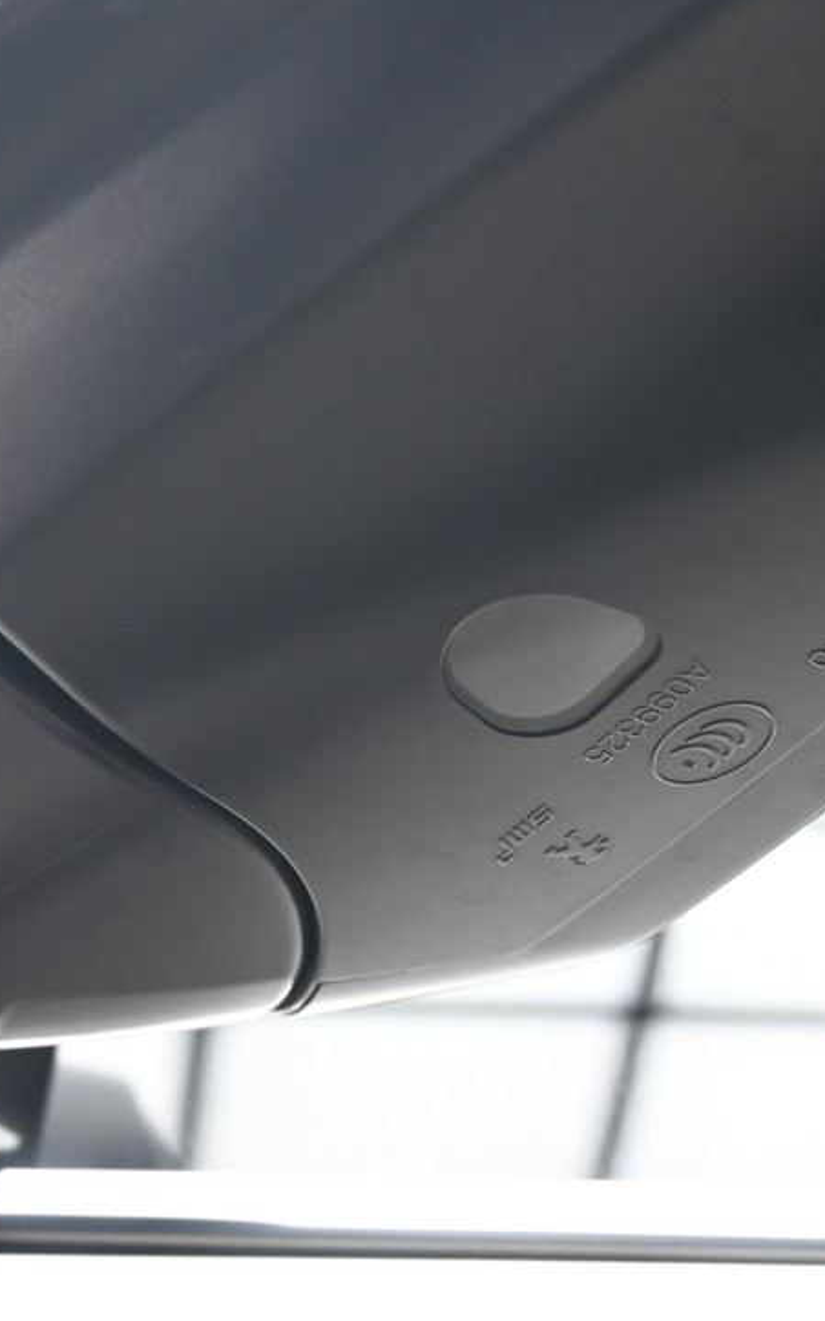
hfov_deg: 16.5
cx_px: 392
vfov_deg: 26.2
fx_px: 2844
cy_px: 660
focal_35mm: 79
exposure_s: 1/90
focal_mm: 34
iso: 800
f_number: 5.6
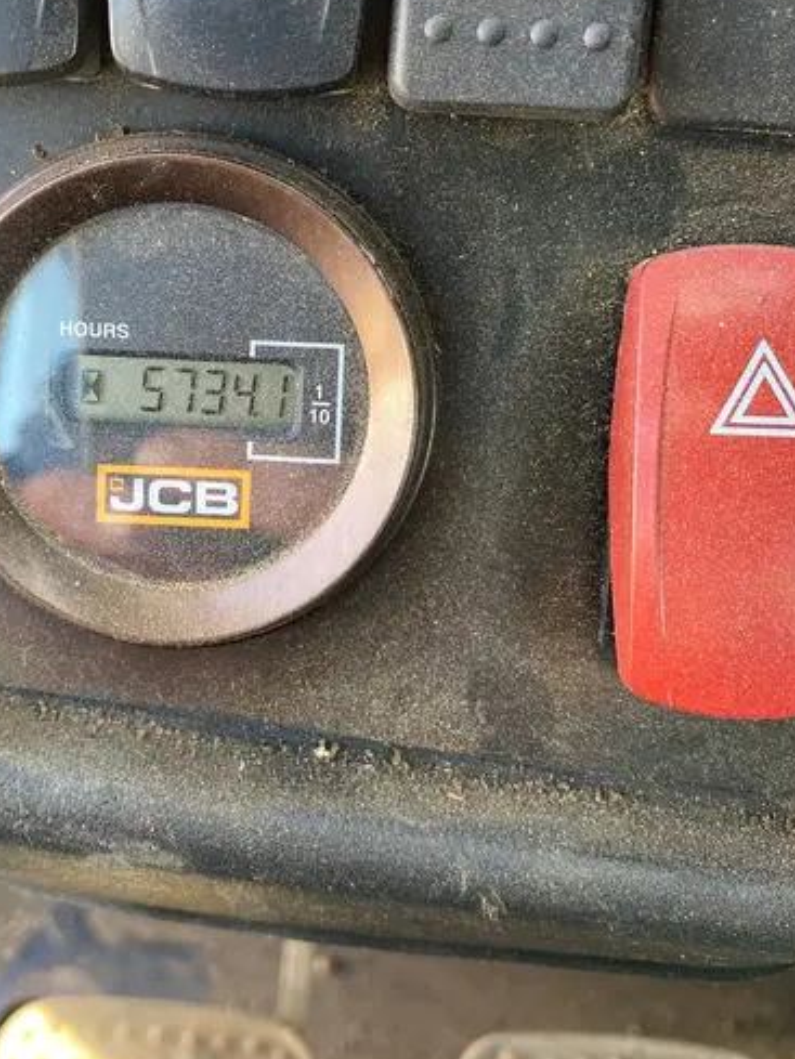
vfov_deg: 47.3
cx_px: 292
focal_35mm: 39
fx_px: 1194
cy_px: 380
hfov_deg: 36.6
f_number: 1.8
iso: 125
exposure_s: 1/121
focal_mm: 4.25
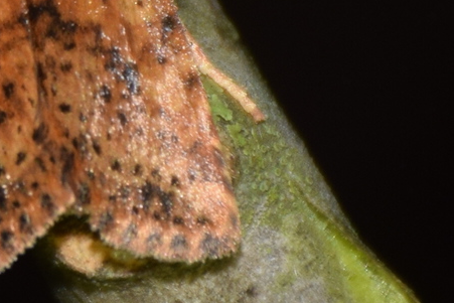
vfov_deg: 3.7
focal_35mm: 370
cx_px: -19
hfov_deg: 5.6
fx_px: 4667
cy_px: 41
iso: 320
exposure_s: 1/60
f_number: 5.6
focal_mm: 116
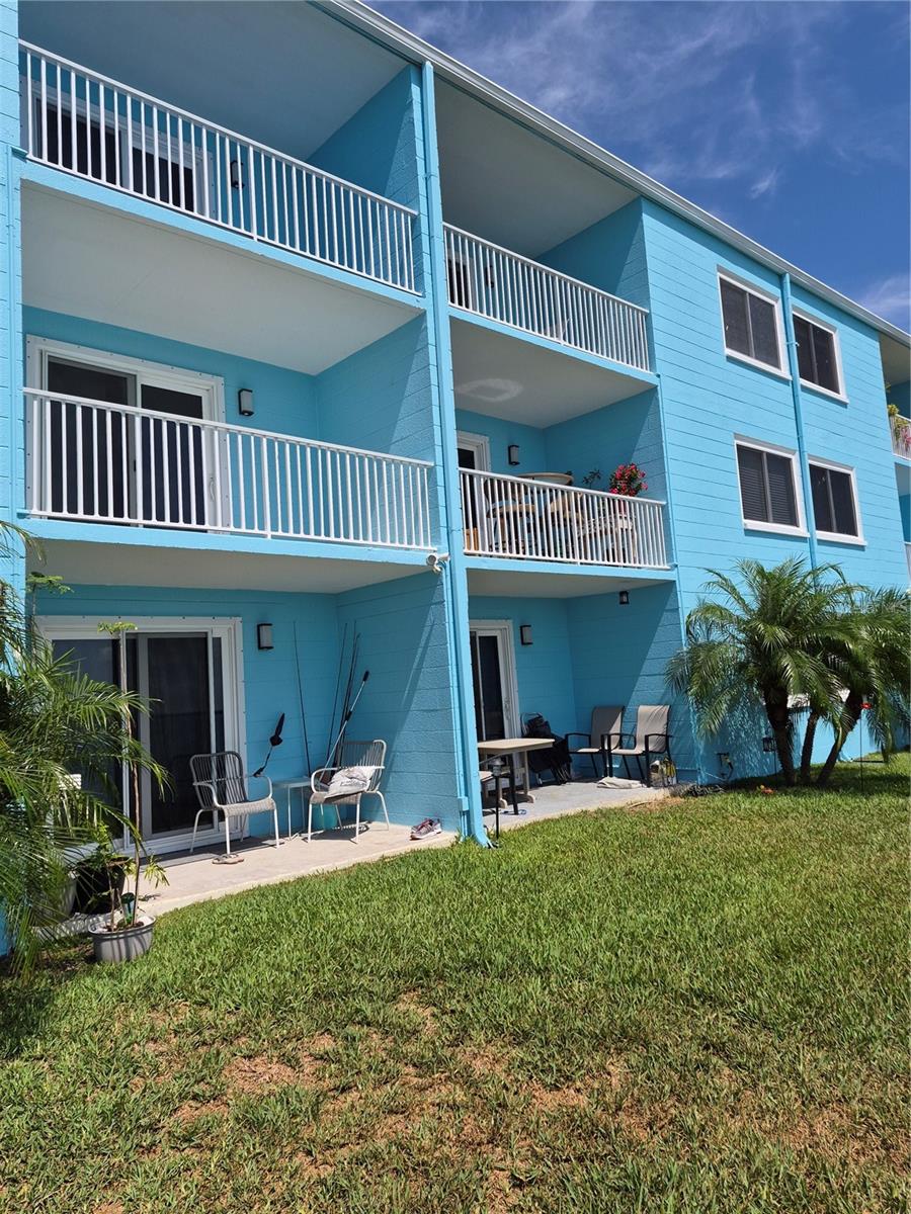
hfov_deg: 58.9
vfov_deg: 73.9
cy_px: 607
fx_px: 807
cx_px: 456
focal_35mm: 23
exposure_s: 1/7696
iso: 64
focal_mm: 5.4
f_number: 1.8
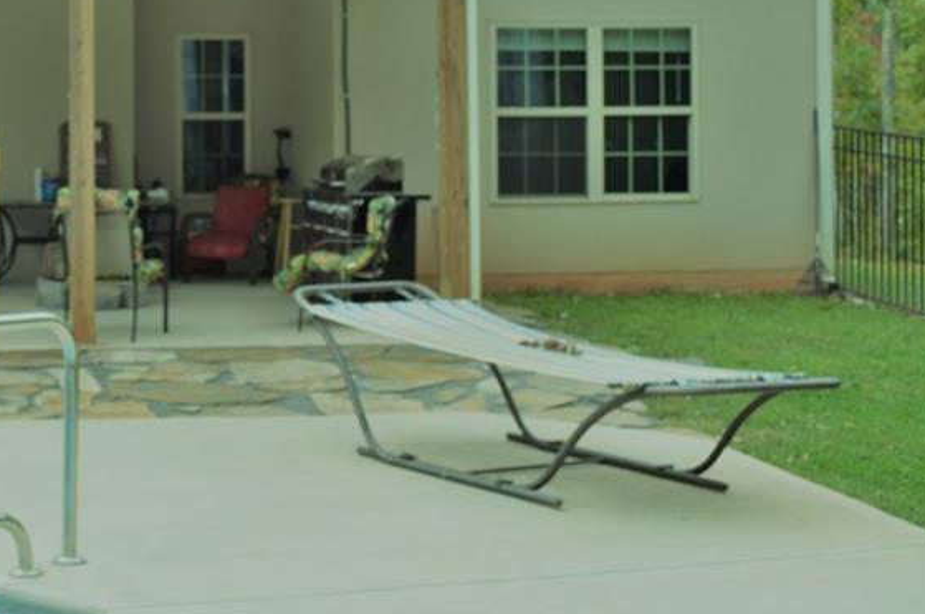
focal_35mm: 66
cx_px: 88
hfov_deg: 29.3
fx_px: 1693
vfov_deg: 20.3
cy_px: 118
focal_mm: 24
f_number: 5
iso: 100
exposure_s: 1/200
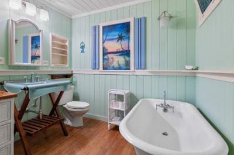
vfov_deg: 67.1
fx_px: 117
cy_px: 74
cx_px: 104
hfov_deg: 89.7
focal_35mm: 18
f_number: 8
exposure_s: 1/4
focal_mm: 10
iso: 200
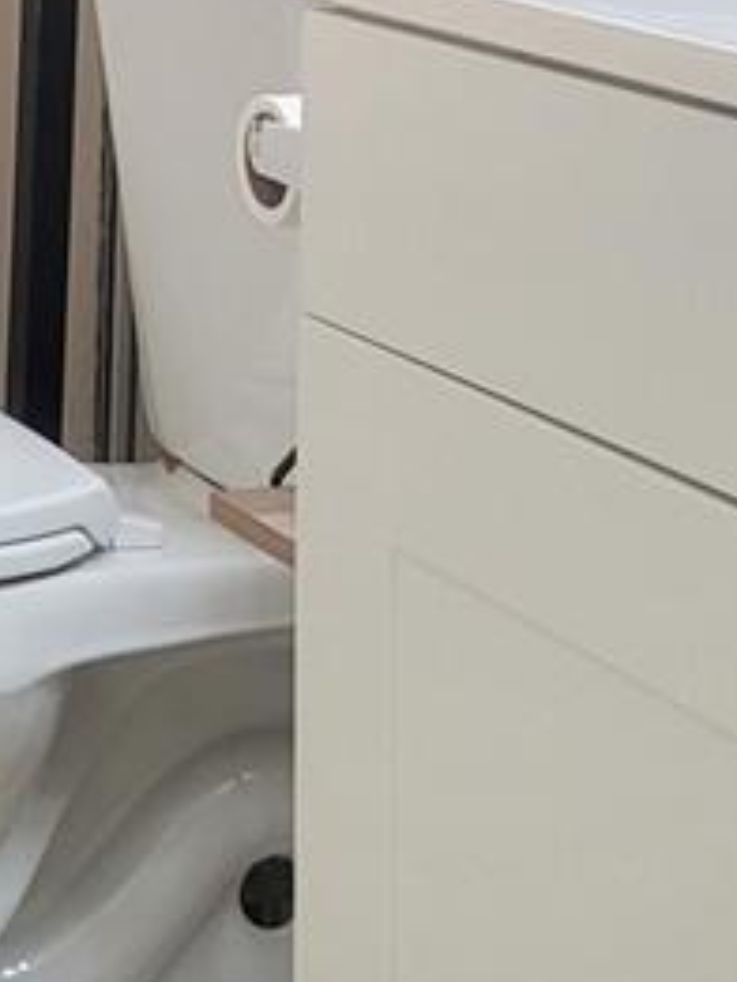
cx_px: -312
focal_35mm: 115
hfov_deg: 12.4
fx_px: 3262
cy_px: -922
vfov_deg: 14.5
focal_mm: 7
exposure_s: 1/40
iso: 200
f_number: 1.8
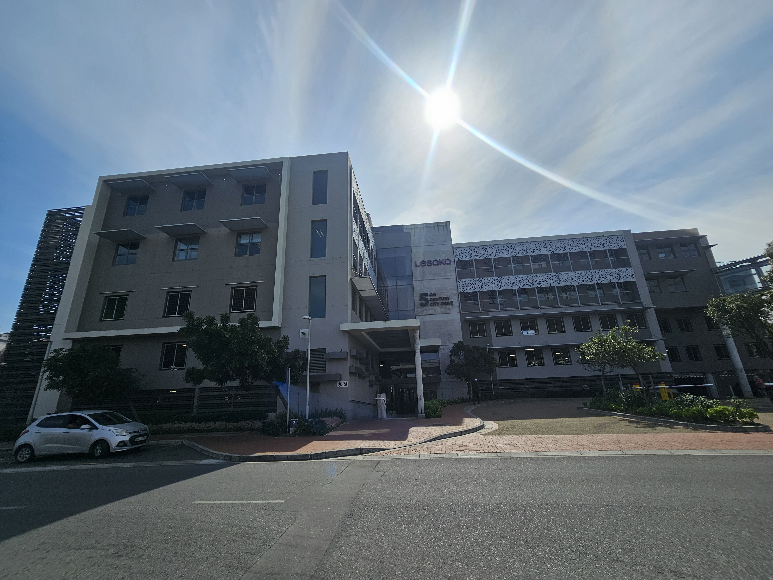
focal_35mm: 13
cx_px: 386
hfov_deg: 106.2
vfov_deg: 89.9
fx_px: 290
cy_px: 290
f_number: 2.2
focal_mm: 2.2
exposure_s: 1/5034
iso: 50
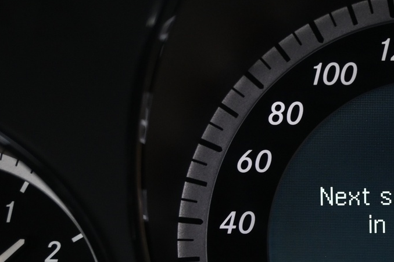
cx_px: 432
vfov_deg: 13.7
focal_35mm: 99
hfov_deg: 19.8
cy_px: 253
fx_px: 1079
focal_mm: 27.5
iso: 900
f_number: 4.5
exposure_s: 1/40
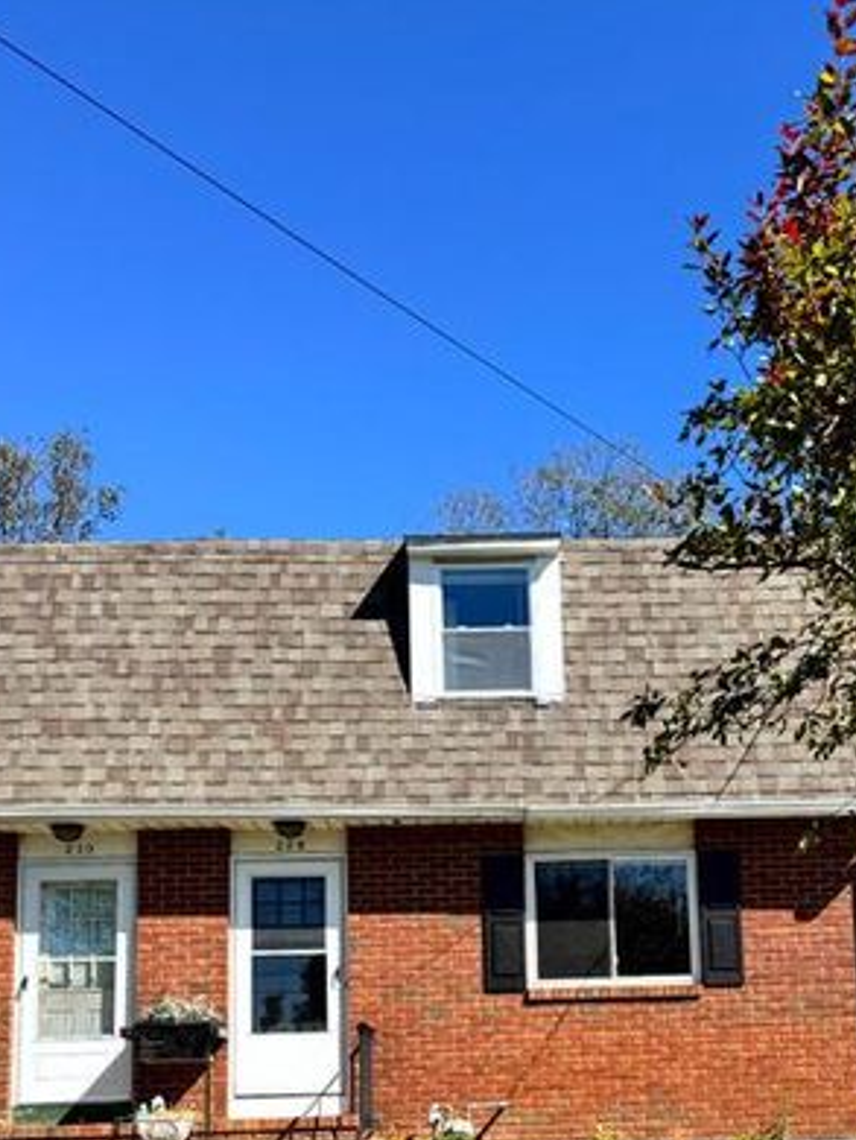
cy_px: 940
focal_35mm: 41
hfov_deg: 34.9
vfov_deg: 43.3
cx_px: 552
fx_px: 1350
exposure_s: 1/2415
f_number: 1.78
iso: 80
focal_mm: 6.76
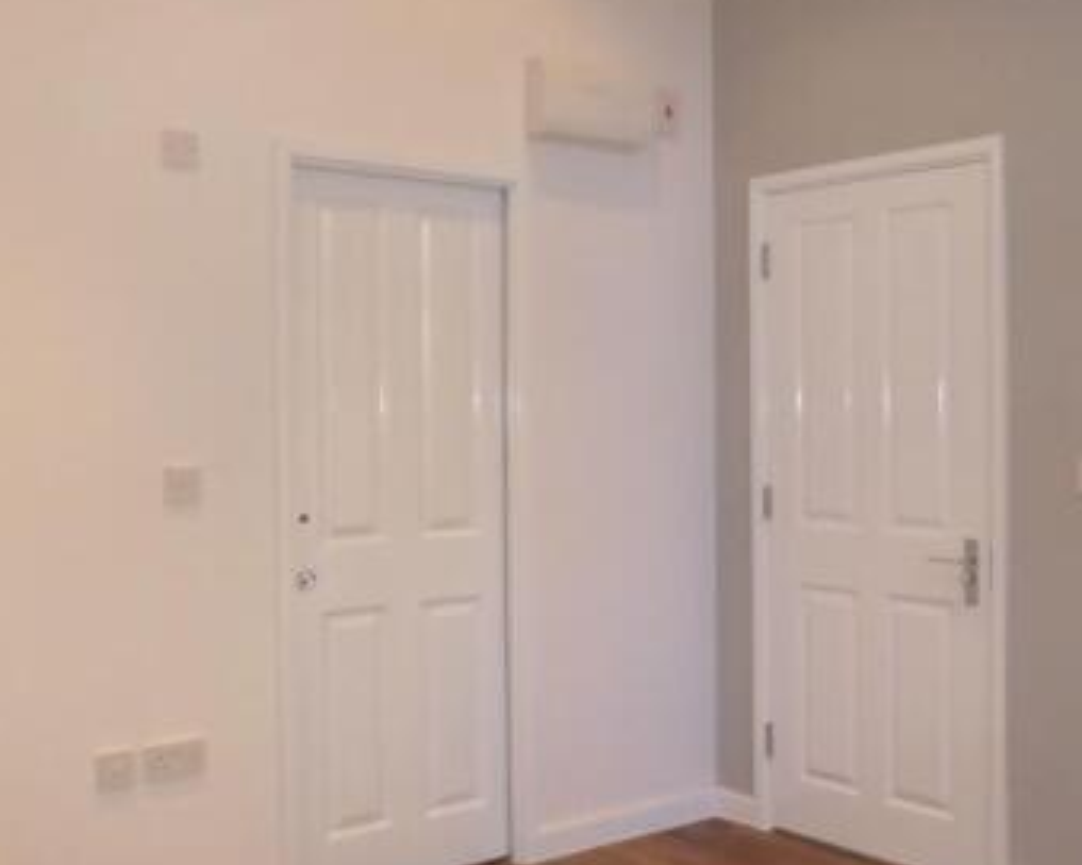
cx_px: 710
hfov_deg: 43.3
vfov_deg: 35.7
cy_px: 420
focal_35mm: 42
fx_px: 1345
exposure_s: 1/60
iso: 500
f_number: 3.3
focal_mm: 4.3
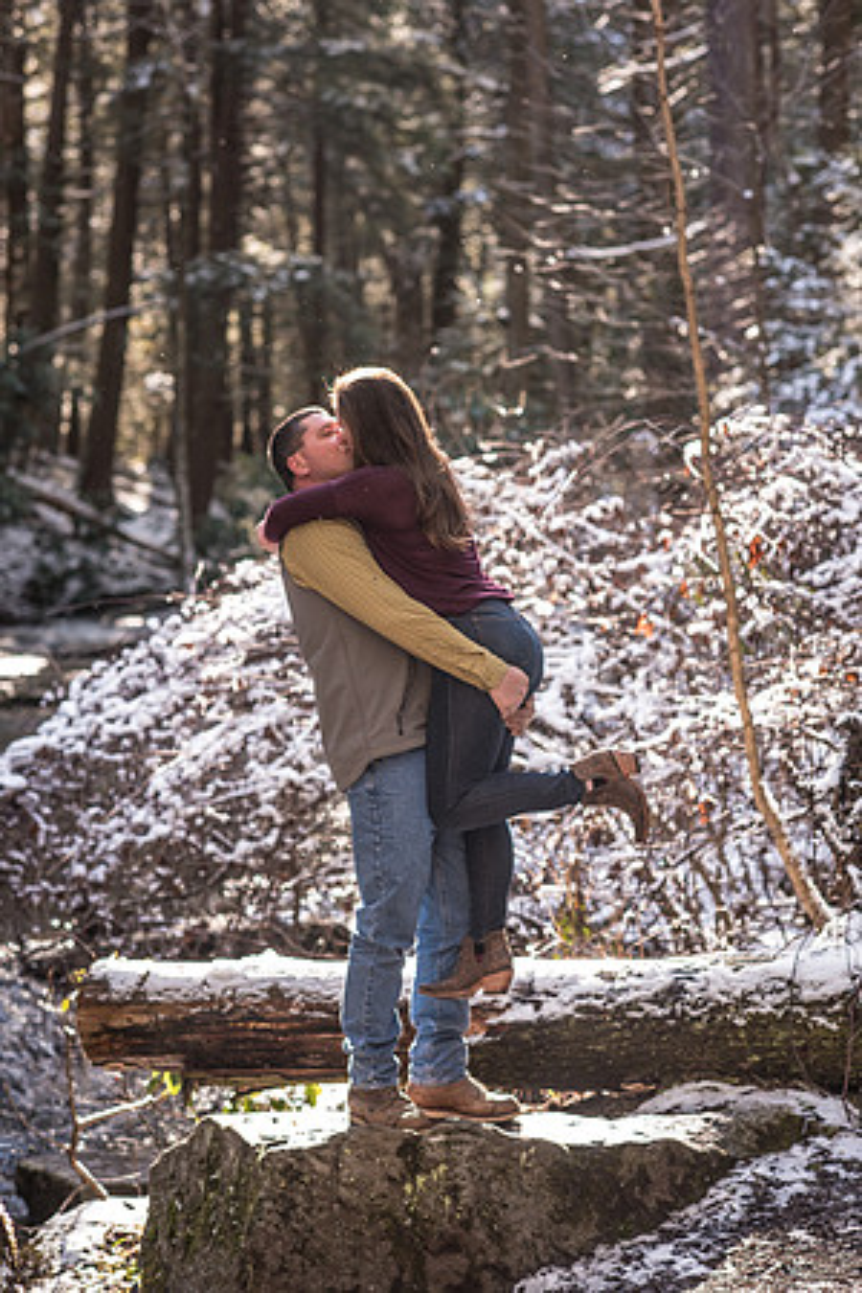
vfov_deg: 23.9
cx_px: 431
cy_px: 646
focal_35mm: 85
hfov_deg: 16.1
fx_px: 3053
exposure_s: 1/400
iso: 800
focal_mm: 85
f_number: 3.2
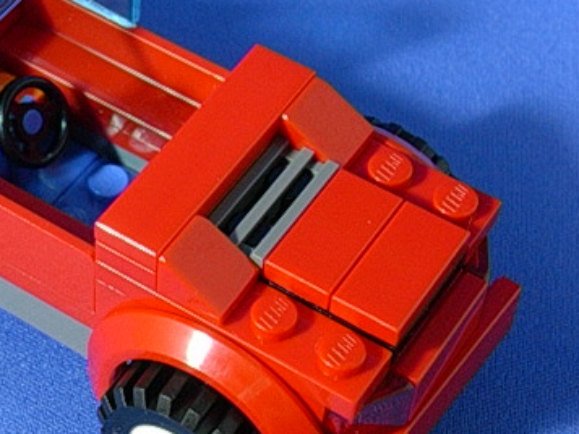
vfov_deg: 13.1
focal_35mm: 113
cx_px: 92
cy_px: 188
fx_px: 1891
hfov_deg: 17.2
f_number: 3.5
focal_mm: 9.6
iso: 89
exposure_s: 1/4
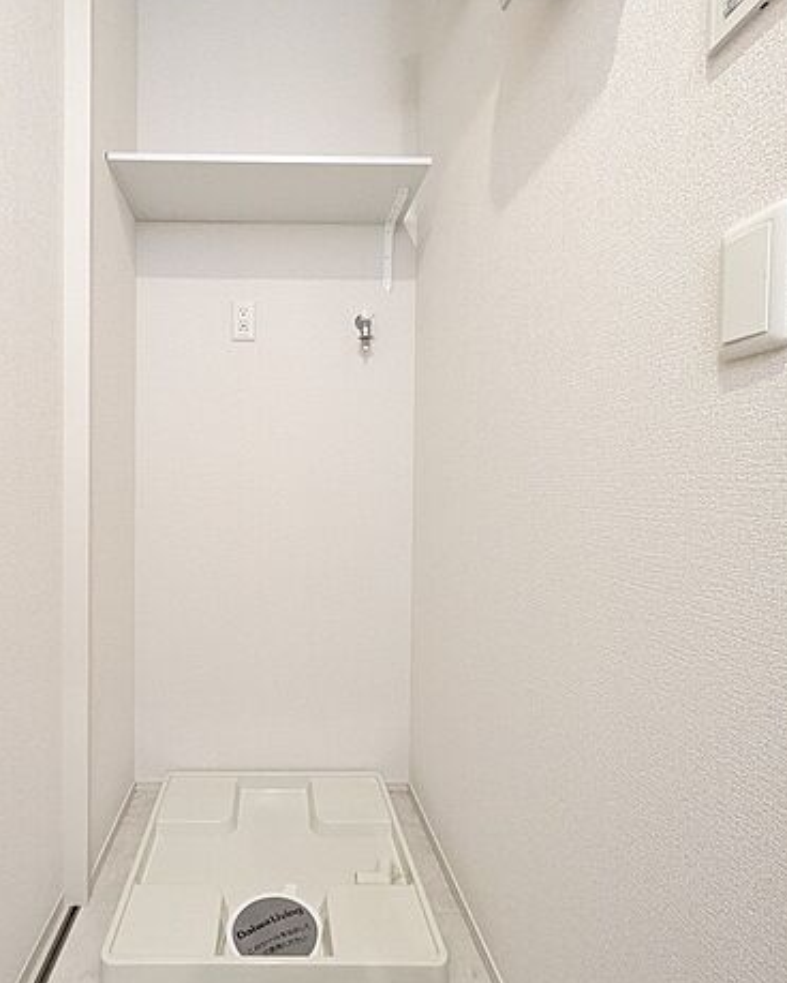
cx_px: 272
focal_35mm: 19
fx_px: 553
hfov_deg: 69.1
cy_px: 492
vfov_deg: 83.3
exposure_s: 1/60
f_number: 2.2
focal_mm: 1.83
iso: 499
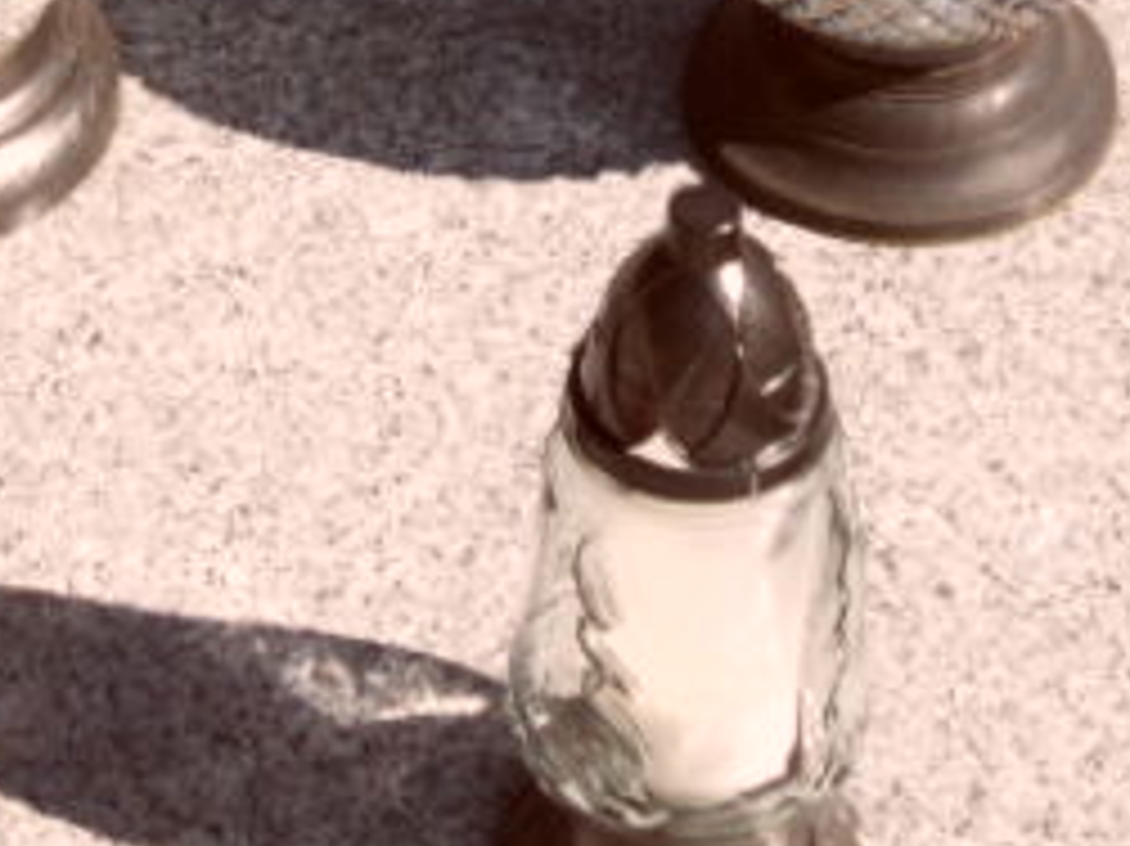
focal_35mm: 163
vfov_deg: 8.7
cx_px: 77
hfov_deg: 12.0
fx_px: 5318
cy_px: -680
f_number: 3.6
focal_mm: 6.5
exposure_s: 1/750
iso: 80
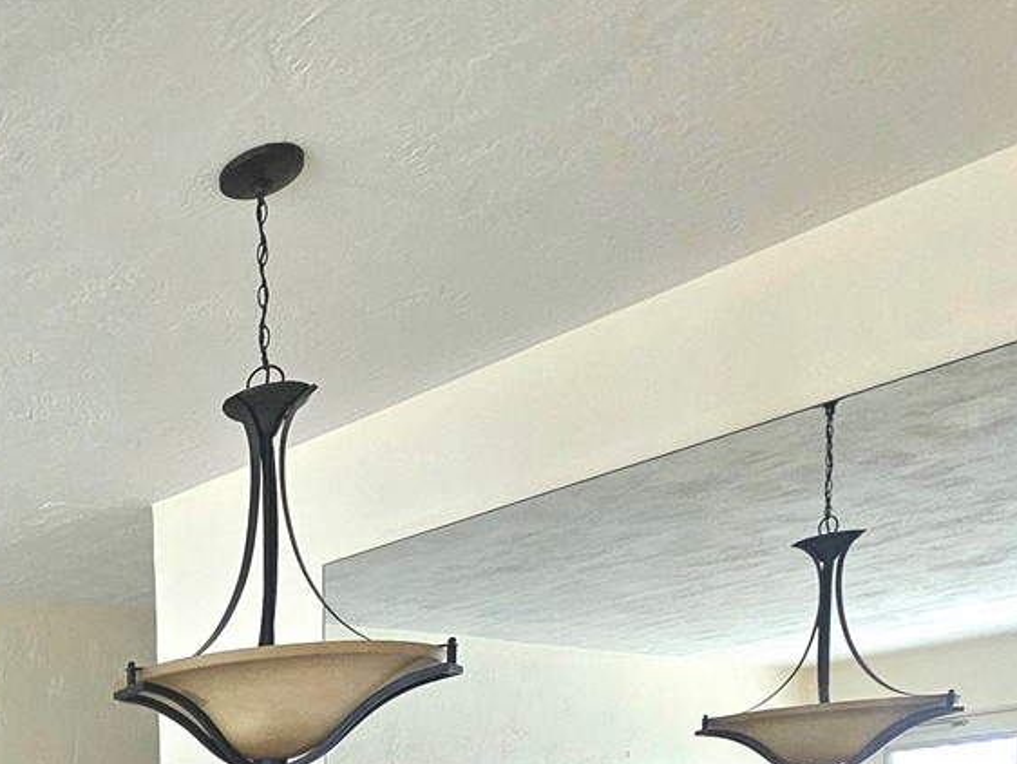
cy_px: 1045
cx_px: -253
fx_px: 1088
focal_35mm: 37
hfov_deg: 36.3
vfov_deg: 29.4
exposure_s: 1/77.5
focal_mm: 2.2
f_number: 2.2
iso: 200
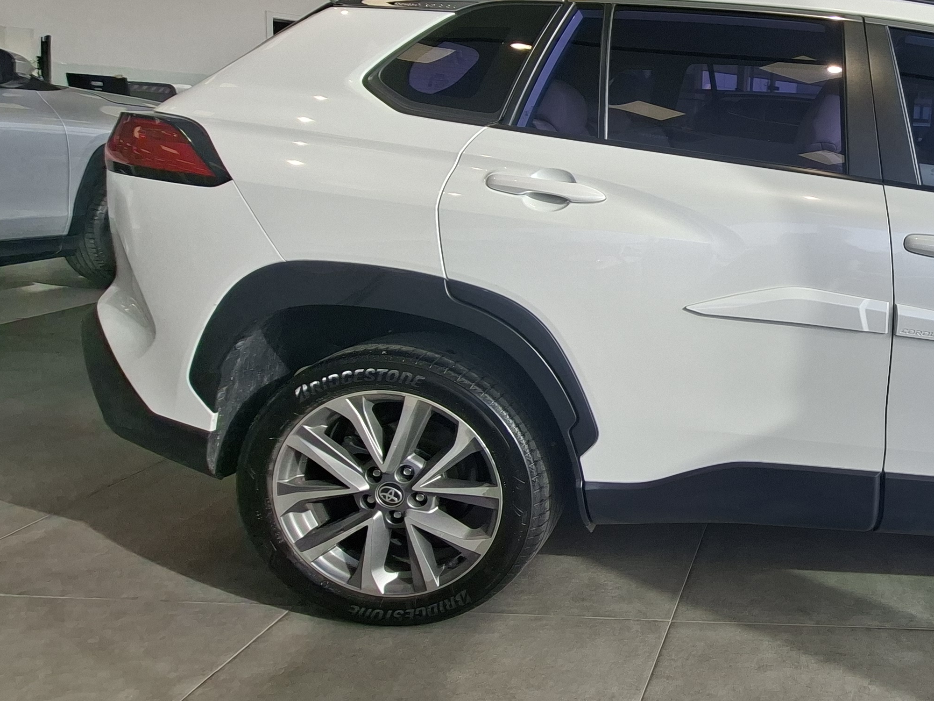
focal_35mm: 26
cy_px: 259
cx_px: 902
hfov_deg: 54.7
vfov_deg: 52.5
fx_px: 702
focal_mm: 1.74
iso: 40
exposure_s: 1/729
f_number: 2.2
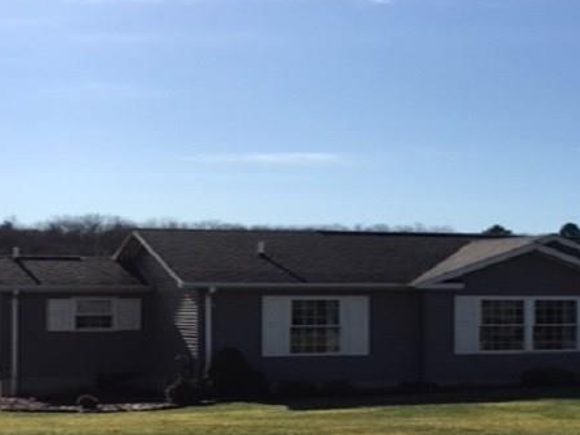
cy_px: 278
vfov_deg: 21.9
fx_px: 1122
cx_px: 583
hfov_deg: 27.3
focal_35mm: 67
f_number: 2.2
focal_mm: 4.15
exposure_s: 1/2959
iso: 25
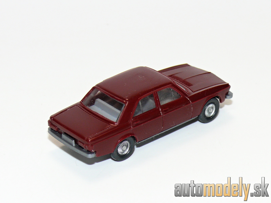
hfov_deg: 14.4
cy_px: 102
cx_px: 136
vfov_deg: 10.8
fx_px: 1073
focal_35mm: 137
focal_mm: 16.4
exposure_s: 1/30
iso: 100
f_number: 4
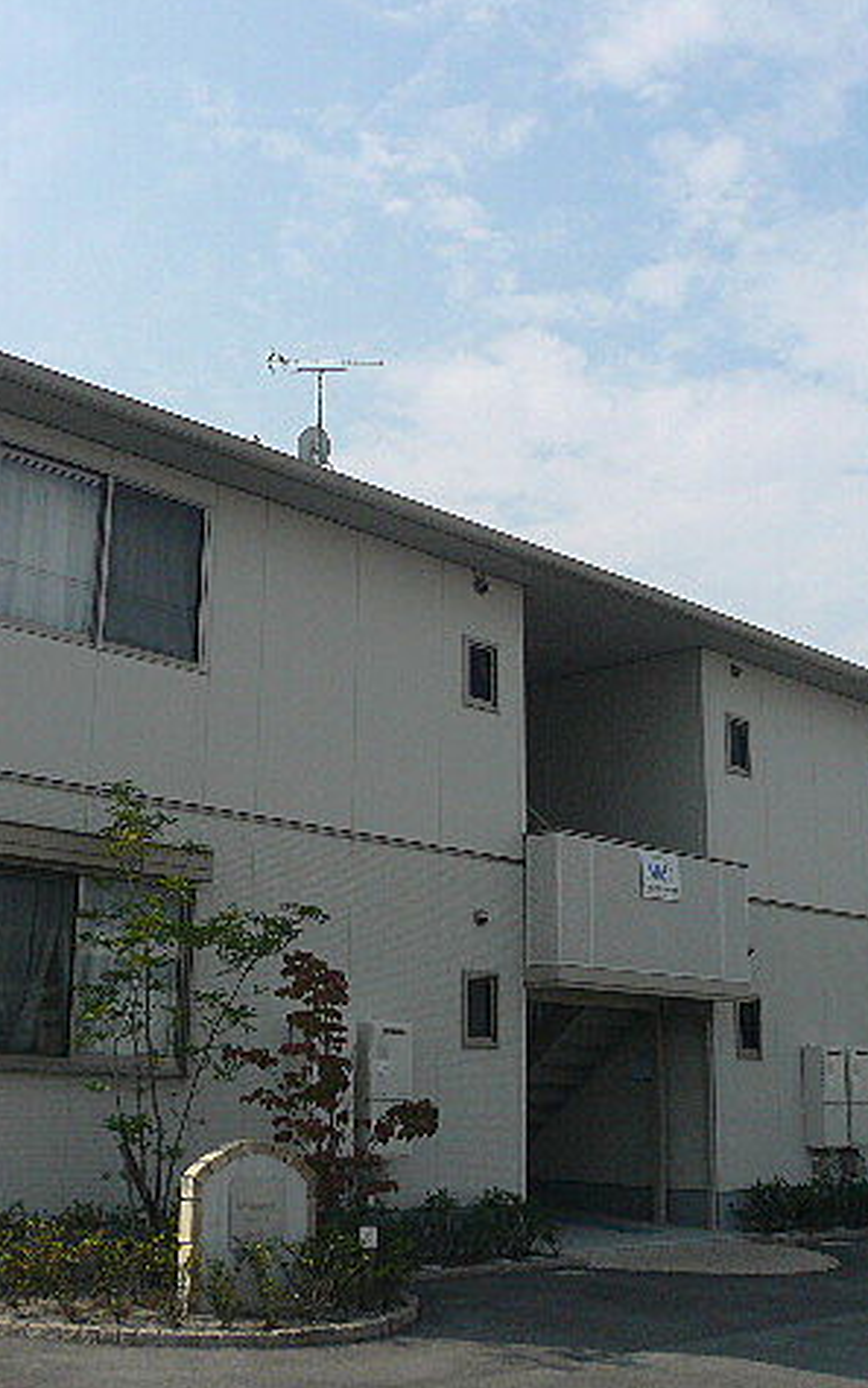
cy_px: 693
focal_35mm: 40
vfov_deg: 49.3
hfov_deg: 31.8
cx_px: 304
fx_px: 1514
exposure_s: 1/320
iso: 100
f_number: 8
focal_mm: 4.6
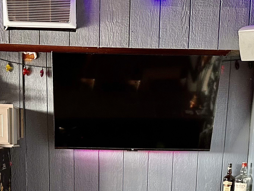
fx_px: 514
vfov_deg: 19.5
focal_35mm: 70
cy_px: 241
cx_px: 107
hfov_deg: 27.7
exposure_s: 1/60
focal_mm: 6.86
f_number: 1.78
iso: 250
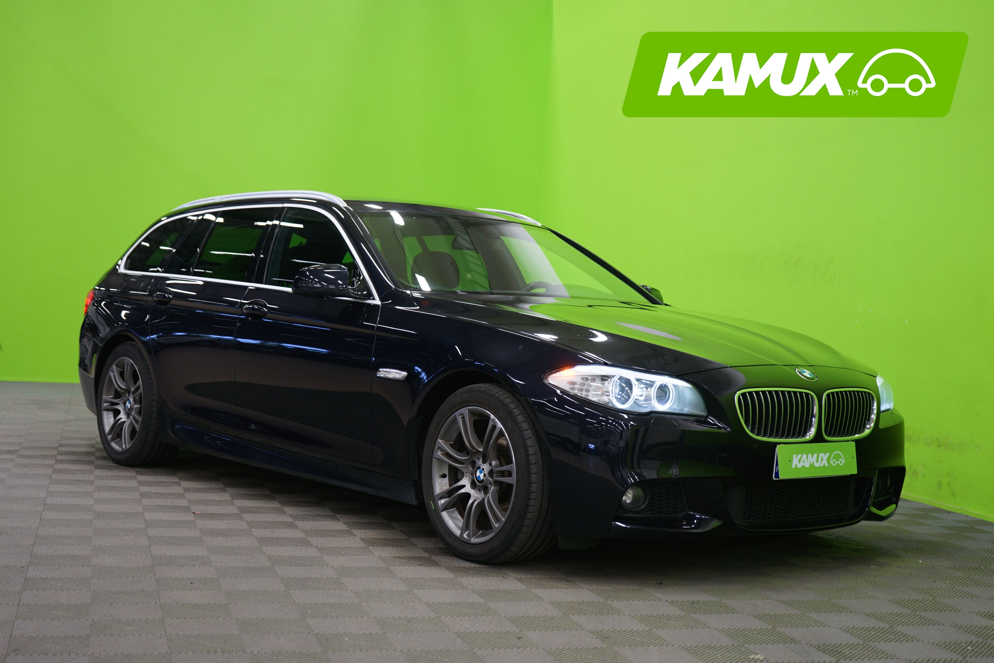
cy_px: 332
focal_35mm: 50
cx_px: 497
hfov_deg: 39.6
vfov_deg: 27.0
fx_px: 1380
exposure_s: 1/8
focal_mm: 50
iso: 400
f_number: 4.5
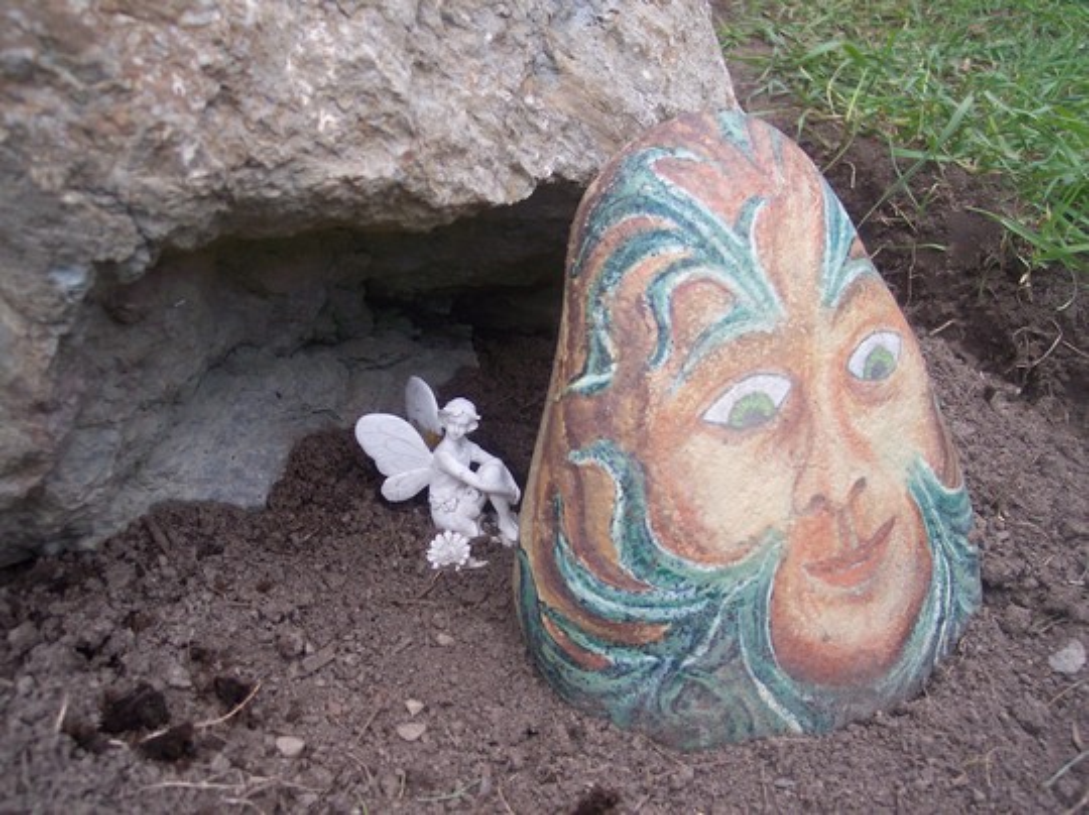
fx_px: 1194
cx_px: 544
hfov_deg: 49.0
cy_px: 408
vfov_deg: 37.7
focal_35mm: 38
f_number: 2.8
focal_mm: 8
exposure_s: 1/700
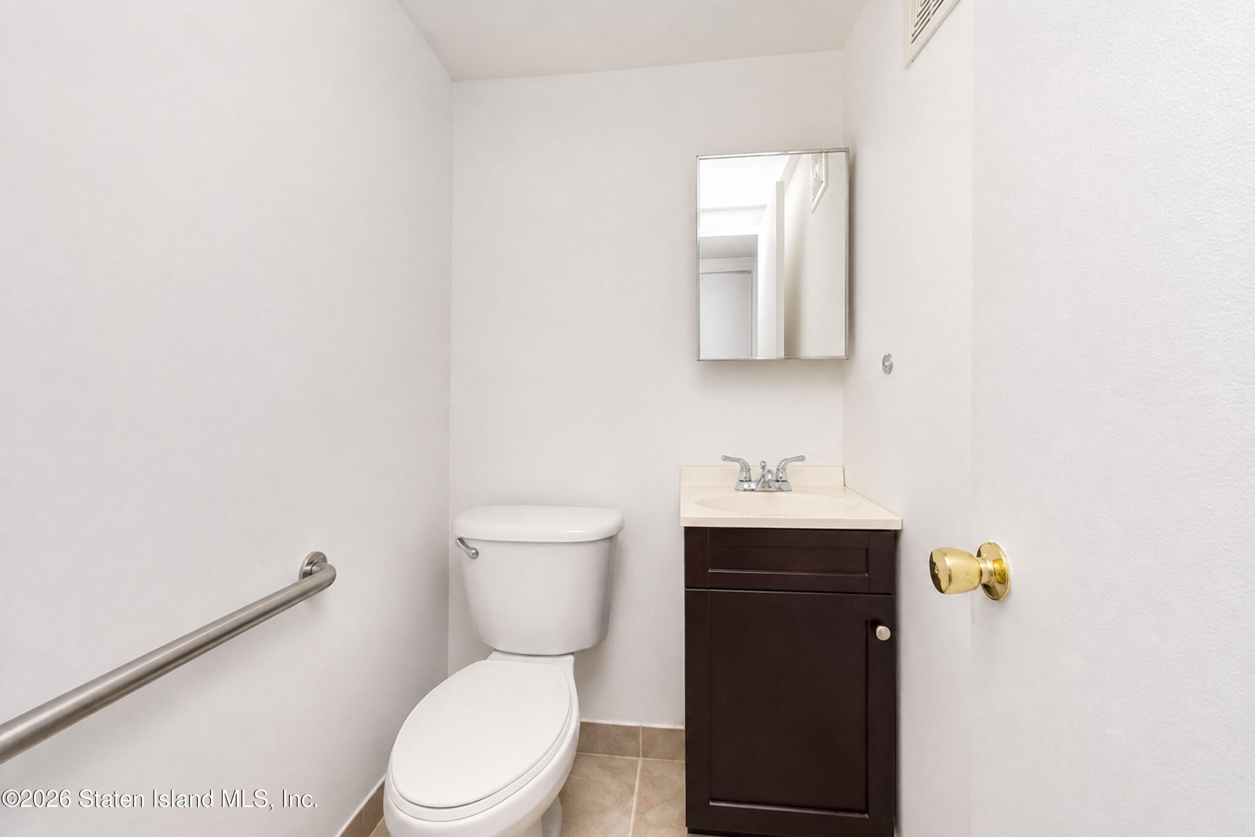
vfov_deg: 77.3
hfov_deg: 100.4
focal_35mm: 15
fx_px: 523
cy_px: 418
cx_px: 628
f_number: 9
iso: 500
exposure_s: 1/160
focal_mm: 10
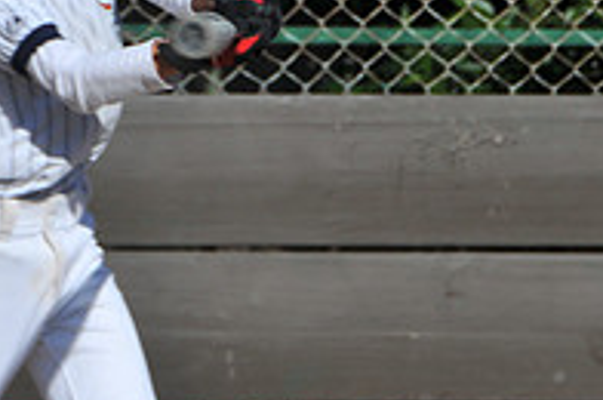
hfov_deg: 3.6
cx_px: 68
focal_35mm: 577
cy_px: 97
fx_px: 9649
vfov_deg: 2.4
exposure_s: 1/500
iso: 200
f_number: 8
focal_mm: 130
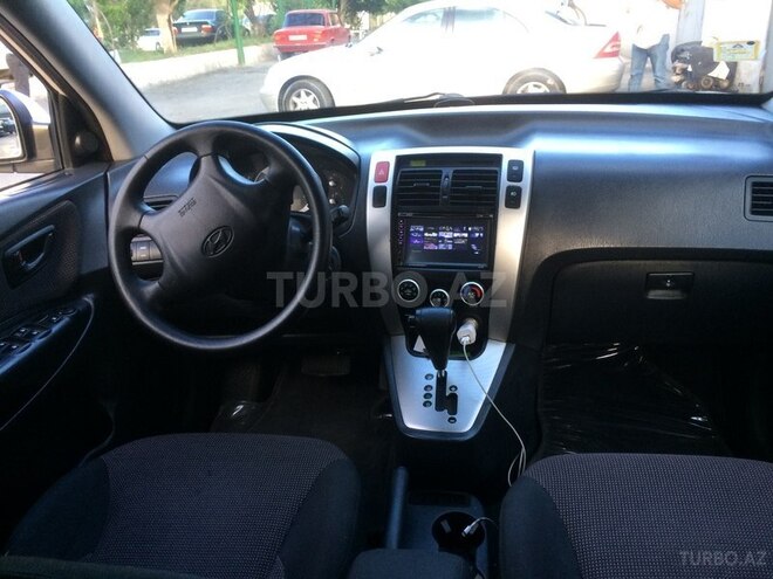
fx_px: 648
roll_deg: +3.1
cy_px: 290
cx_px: 386
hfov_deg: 61.7
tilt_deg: -23.8
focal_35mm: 29
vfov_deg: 48.2
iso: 64
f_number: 2.2
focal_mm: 4.15
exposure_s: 1/33
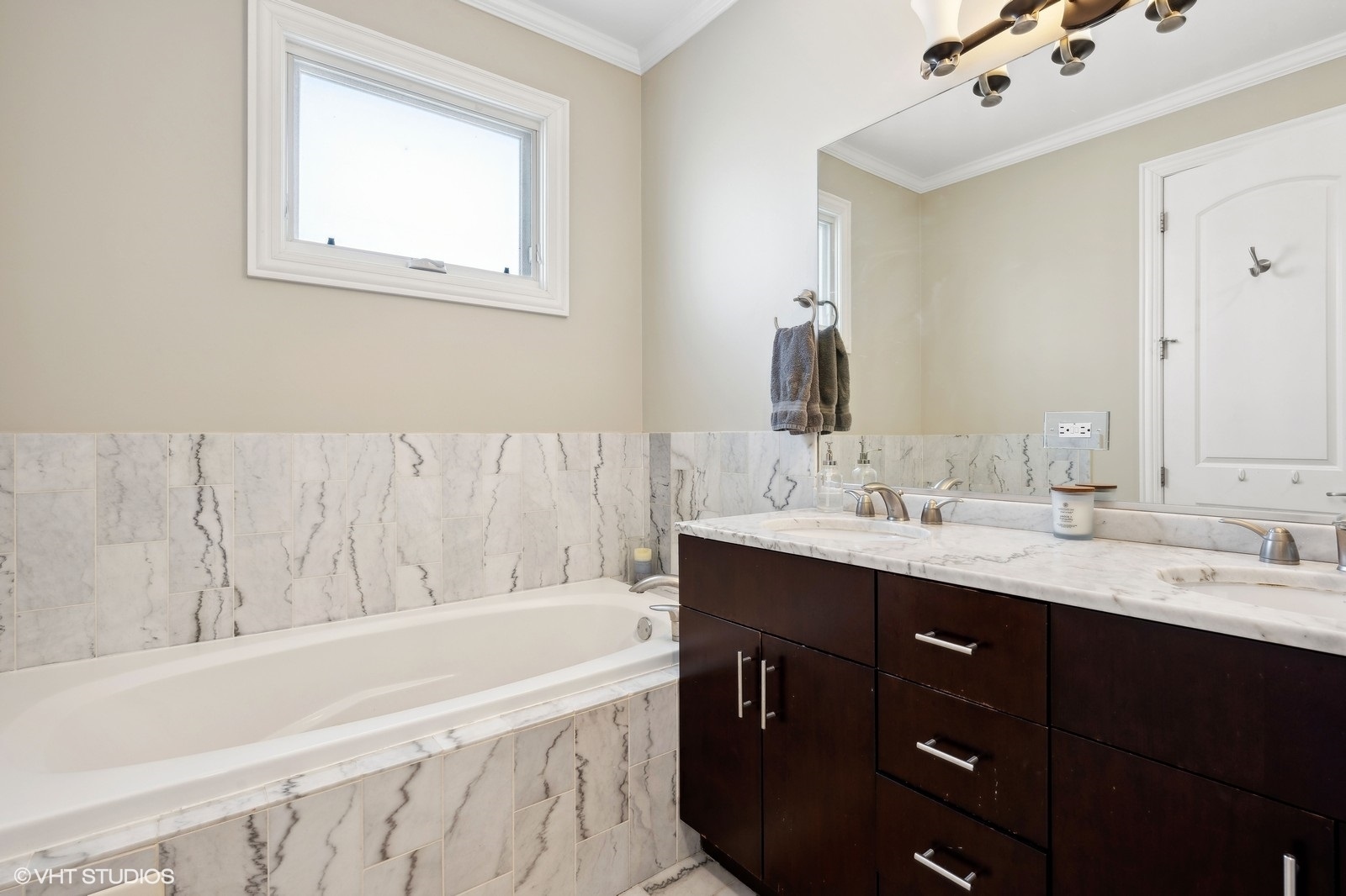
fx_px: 617
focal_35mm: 16
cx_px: 673
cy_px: 448
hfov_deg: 95.0
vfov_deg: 72.0
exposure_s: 1/3.33
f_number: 9.5
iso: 200
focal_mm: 16.5
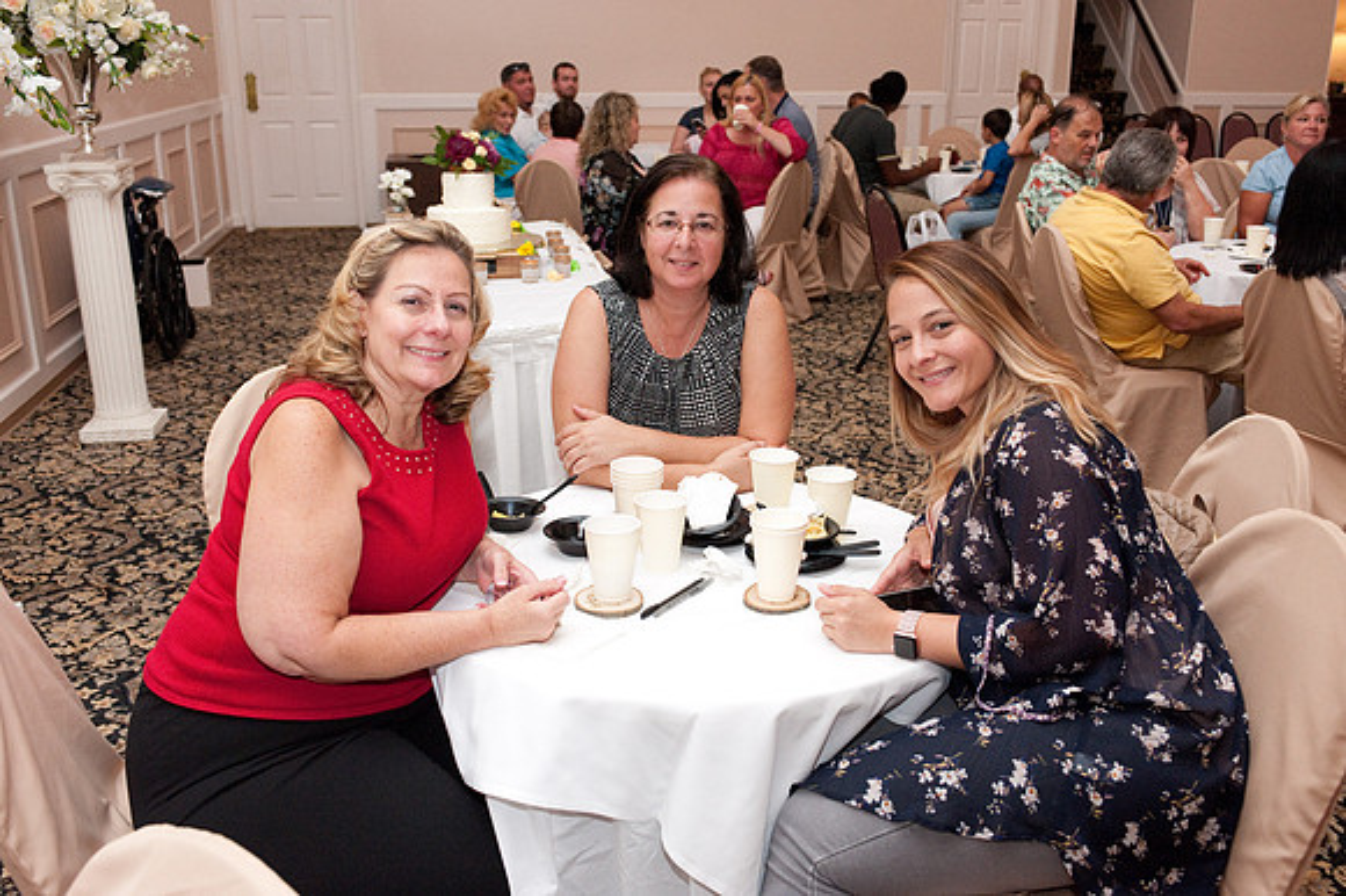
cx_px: 673
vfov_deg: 37.8
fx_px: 1308
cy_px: 448
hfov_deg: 54.5
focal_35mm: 35
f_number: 5.6
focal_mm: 35
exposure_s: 1/125
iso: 3200
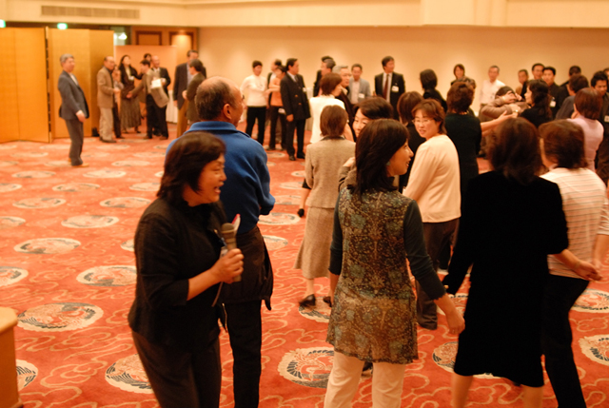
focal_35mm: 42
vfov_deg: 32.0
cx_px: 304
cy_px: 204
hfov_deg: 46.3
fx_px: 712
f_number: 2
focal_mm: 28
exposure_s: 1/60
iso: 800
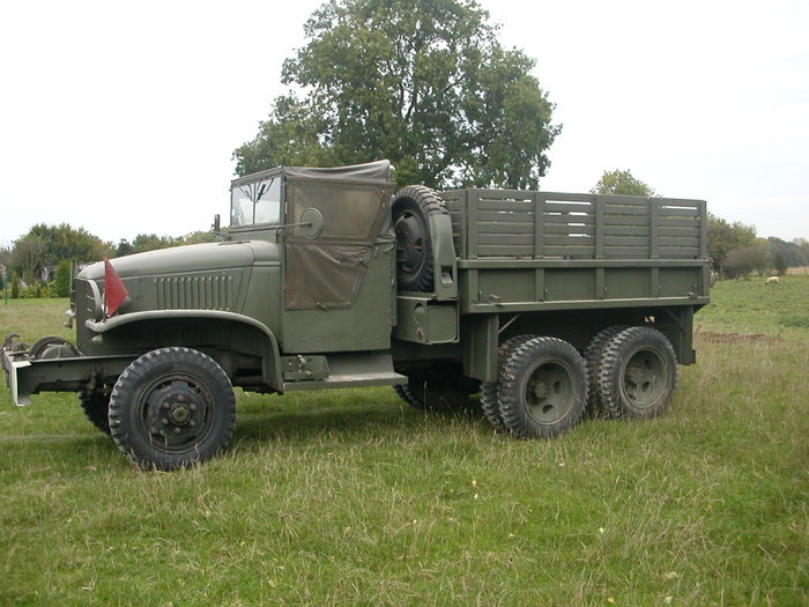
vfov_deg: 38.7
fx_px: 865
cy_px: 304
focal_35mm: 37
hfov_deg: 50.1
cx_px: 404
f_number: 2.7
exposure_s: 1/359
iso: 100
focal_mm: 5.6
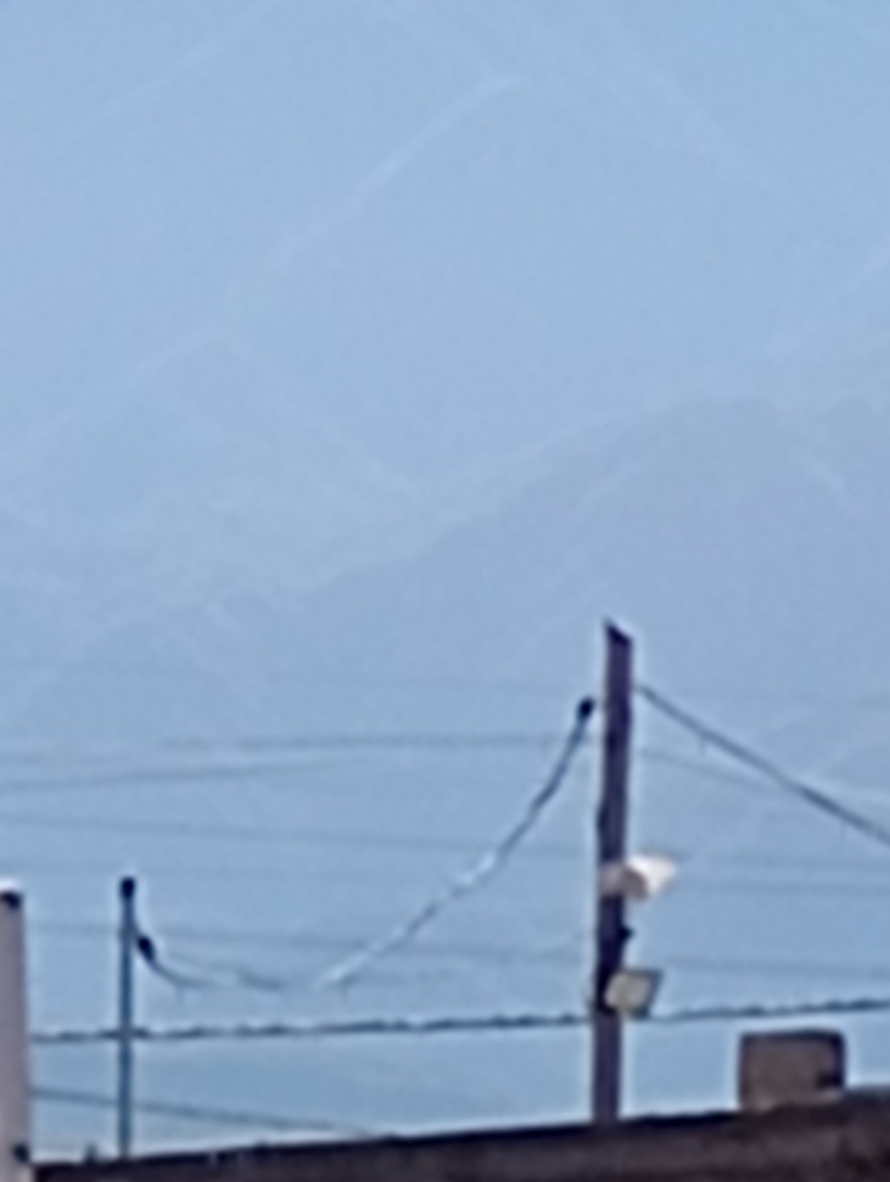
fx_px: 17236
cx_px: -953
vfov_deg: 3.9
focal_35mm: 504
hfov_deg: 2.9
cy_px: 2117
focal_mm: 4.27
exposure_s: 1/704
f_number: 1.8
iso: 100
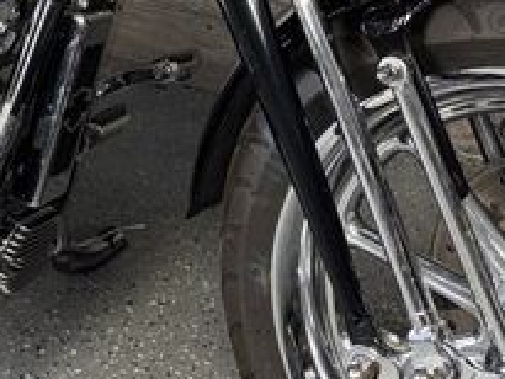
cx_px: -2
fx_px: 1095
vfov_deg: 18.2
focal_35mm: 75
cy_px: -123
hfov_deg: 24.7
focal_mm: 6.76
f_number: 1.78
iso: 64
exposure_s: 1/23
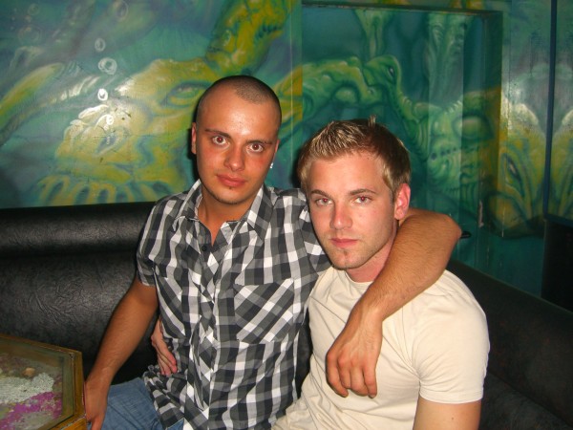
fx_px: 629
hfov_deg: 49.0
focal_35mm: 38
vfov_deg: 37.7
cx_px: 286
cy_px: 215
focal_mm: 7.9
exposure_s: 1/60
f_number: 2.8
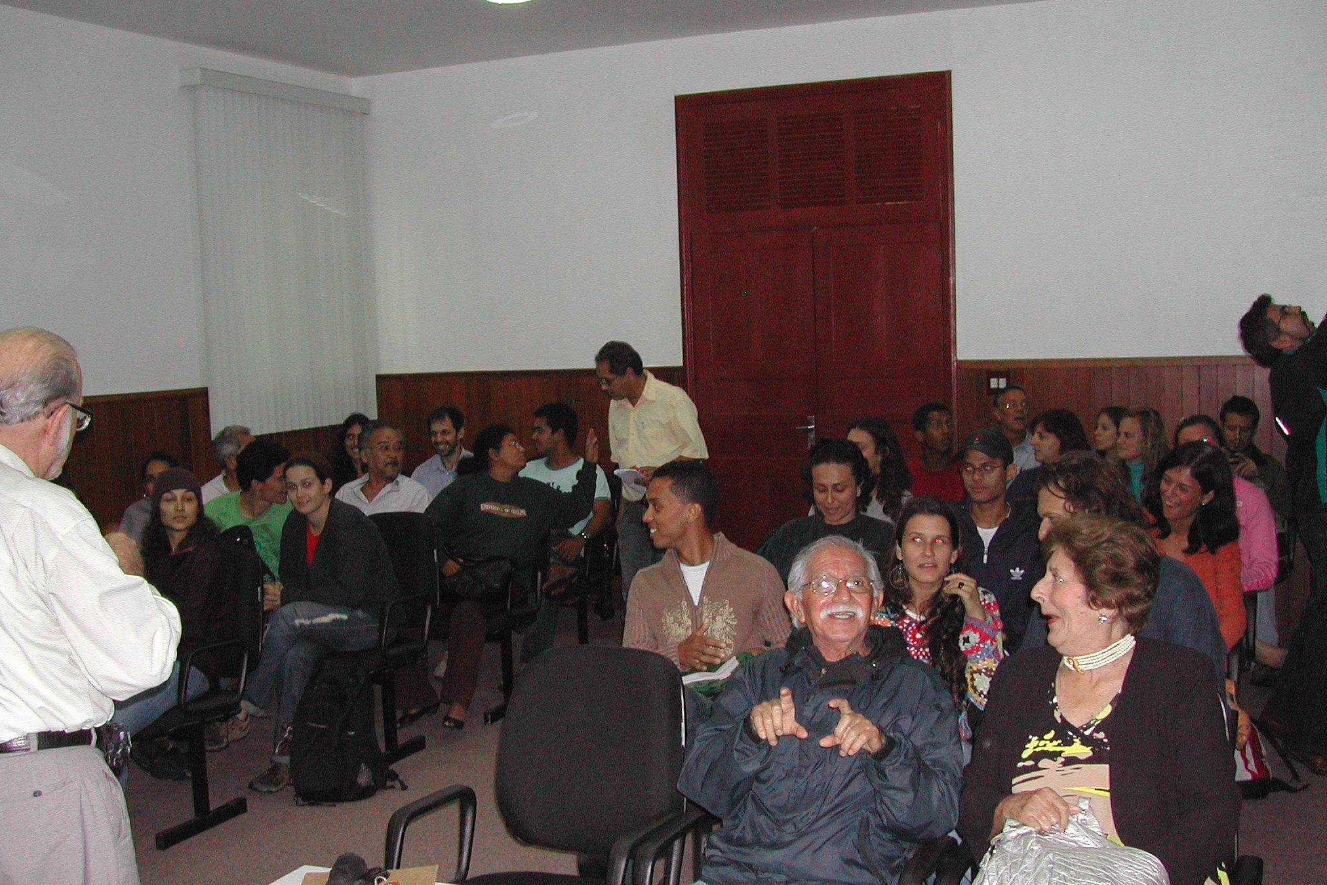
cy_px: 497
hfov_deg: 48.5
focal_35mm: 40
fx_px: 1474
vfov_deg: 33.4
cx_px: 664
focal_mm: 8
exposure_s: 1/60
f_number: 2.8
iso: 254
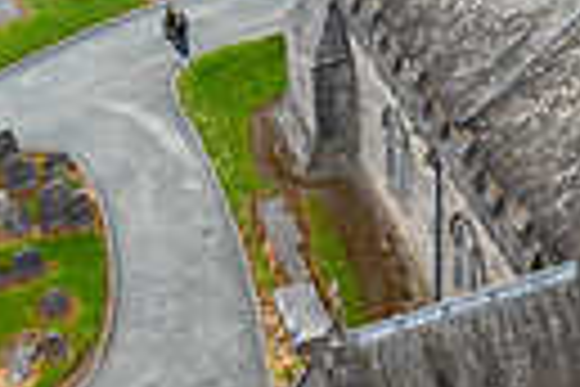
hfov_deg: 18.6
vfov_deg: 12.1
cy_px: -202
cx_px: 535
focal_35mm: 108
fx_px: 1740
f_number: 5.6
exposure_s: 1/320
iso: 500
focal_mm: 24
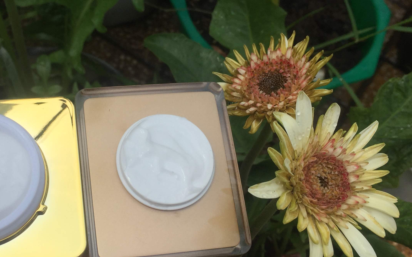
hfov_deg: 42.2
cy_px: 137
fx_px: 528
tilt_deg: -56.7
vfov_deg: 27.4
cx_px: 141
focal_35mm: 47
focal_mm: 4.15
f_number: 2.2
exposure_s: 1/2198
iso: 32
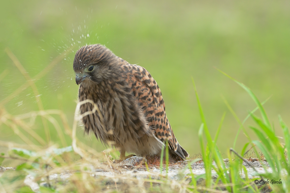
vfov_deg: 3.4
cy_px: 96
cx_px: 145
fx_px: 3222
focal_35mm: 400
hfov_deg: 5.2
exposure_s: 1/500
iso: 800
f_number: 8
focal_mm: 400
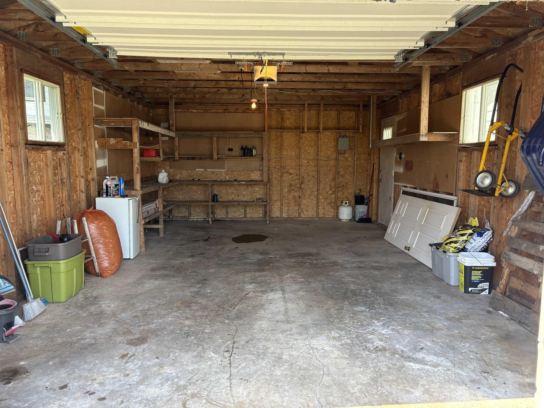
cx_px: 272
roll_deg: +1.1
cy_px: 204
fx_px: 409
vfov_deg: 53.1
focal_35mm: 26
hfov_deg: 67.3
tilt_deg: -3.7
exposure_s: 1/242
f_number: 1.6
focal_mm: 5.96
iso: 80
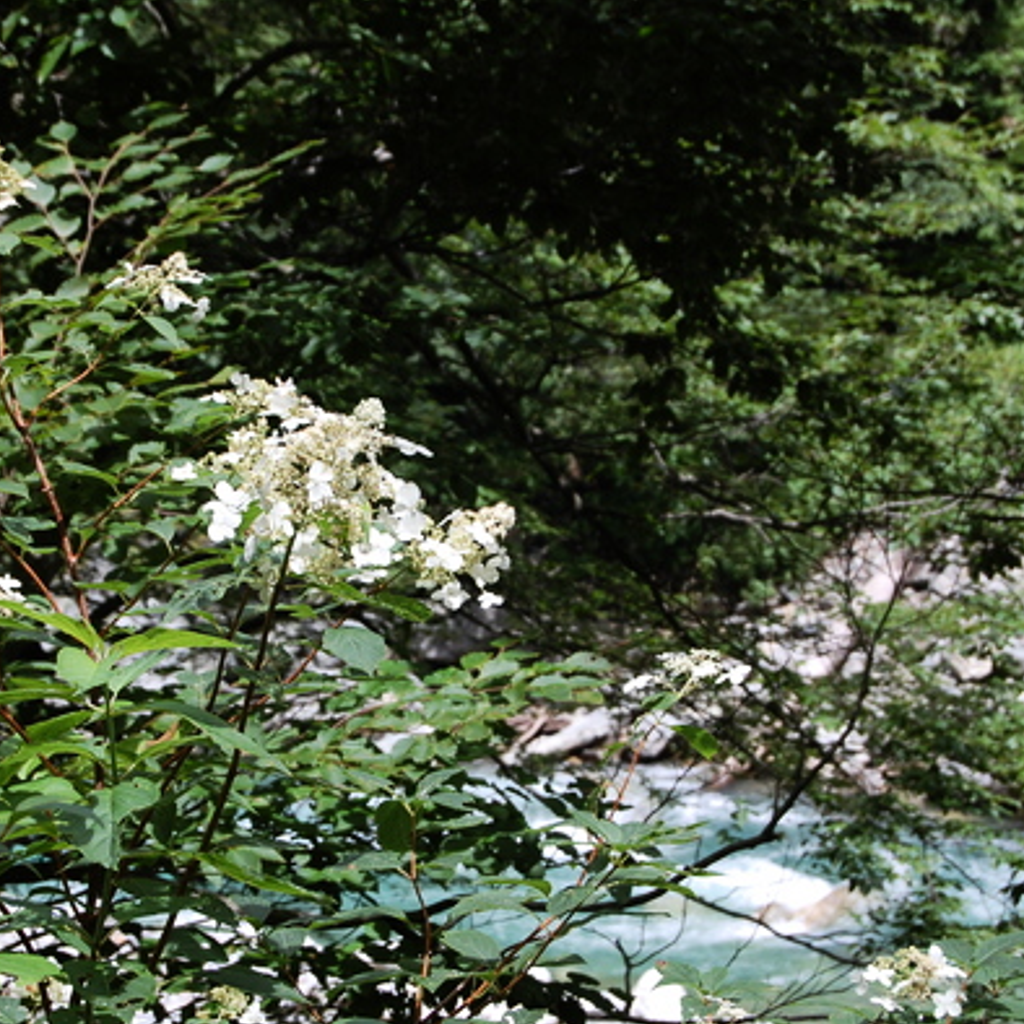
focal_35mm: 107
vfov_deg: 16.3
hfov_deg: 16.3
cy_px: 516
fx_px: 3569
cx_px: 385
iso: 200
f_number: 8
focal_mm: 55
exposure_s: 1/250
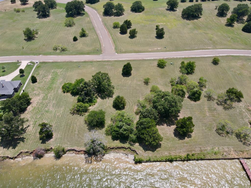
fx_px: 174
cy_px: 94
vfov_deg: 56.8
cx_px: 126
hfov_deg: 71.6
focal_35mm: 24
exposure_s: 1/640
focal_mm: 4.5
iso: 100
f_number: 2.8
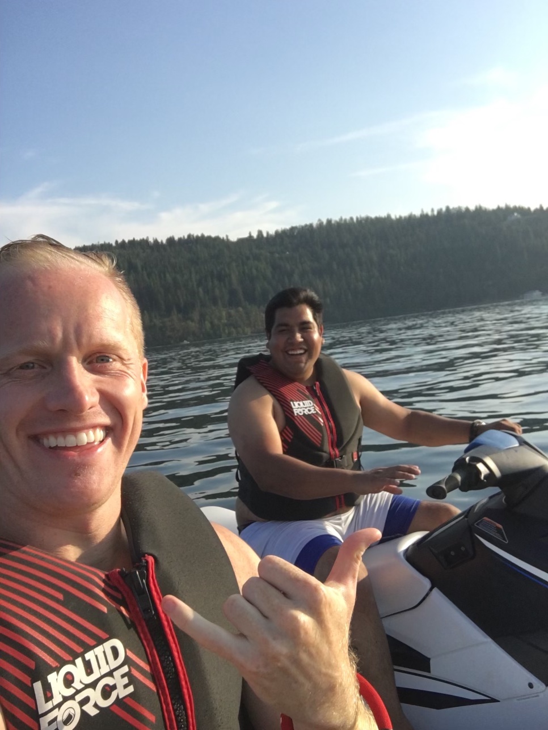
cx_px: 274
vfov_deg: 58.4
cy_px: 365
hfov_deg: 45.4
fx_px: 654
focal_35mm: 31
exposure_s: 1/1147
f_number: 2.2
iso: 32
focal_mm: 2.65
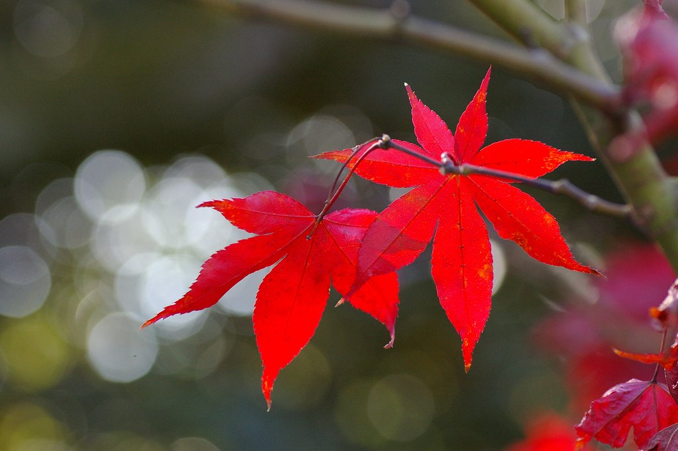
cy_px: 226
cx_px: 339
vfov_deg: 10.1
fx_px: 2540
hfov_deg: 15.2
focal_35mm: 135
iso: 800
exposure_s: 1/250
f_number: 4
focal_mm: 90
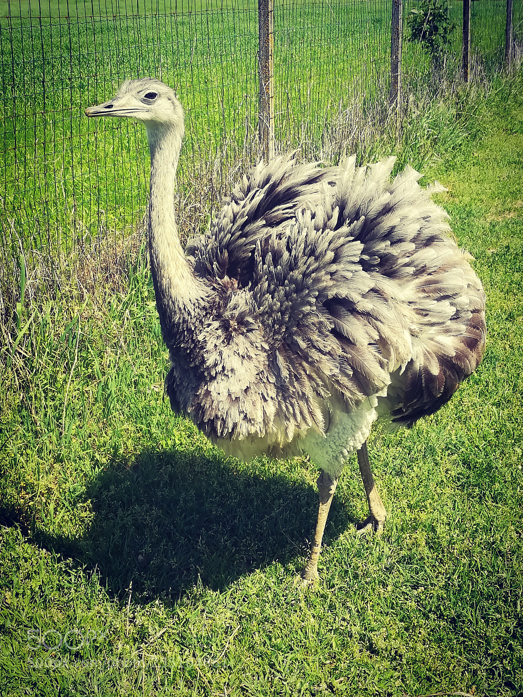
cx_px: 262
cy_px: 348
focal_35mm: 43
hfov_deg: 33.6
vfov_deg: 43.9
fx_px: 866
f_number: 2.2
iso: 50
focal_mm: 3.83
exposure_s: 1/530
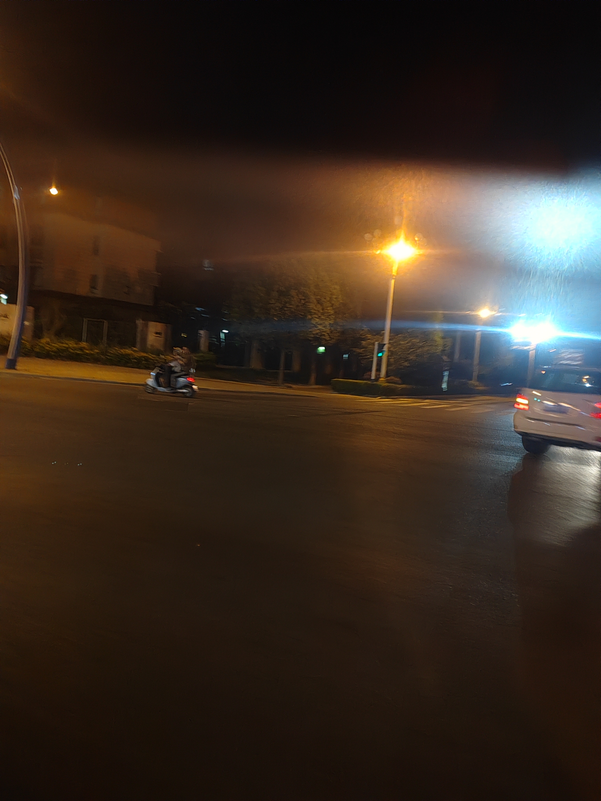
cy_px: 400
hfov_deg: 51.4
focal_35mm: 27
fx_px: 625
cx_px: 300
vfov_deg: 65.3
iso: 6400
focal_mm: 5.52
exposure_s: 1/50
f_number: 1.9
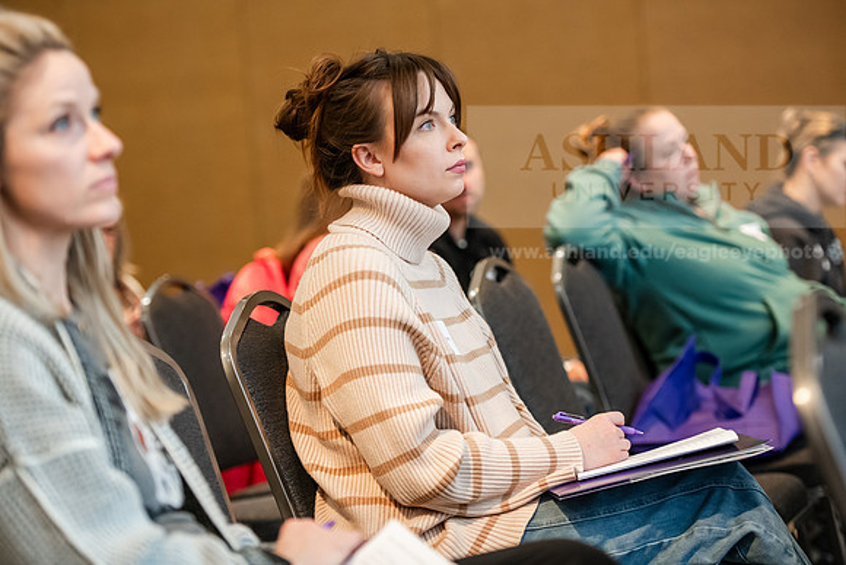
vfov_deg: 13.7
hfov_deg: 20.4
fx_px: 2350
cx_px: 423
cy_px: 282
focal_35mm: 100
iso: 2000
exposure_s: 1/200
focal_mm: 100
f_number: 3.2
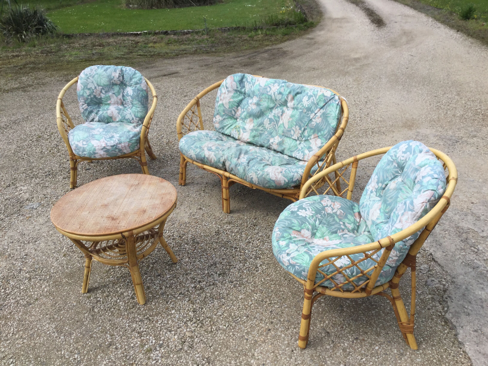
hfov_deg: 58.4
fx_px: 437
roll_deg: +0.7
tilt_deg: -31.8
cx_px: 244
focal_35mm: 31
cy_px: 183
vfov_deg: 45.4
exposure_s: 1/994
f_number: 2.4
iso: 25
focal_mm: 3.3
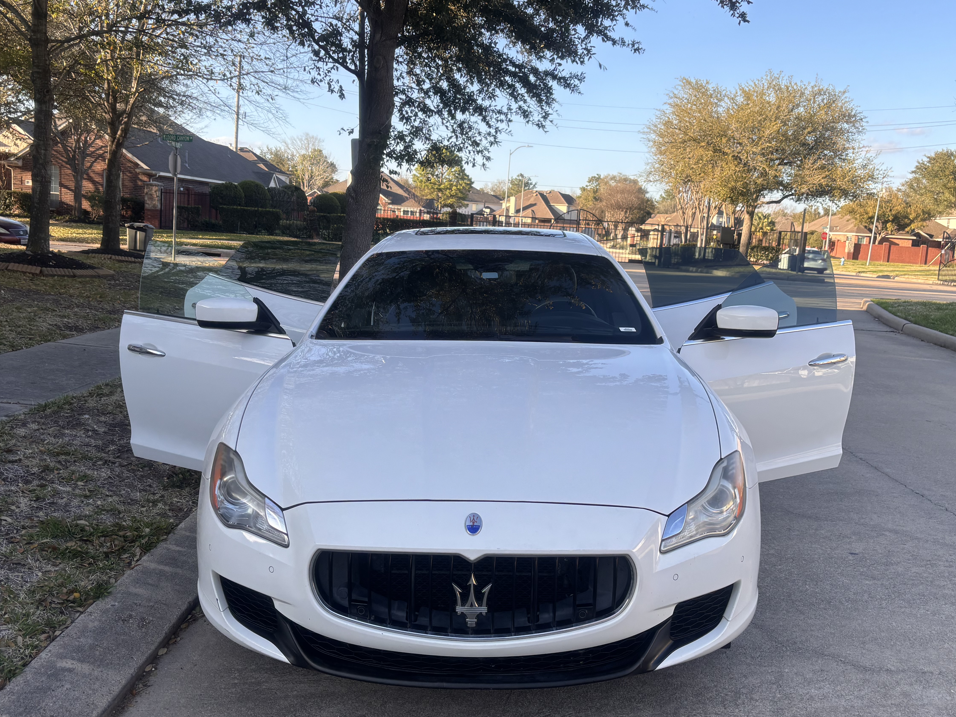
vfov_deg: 42.9
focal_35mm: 33
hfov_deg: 55.3
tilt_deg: -6.1
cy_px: 366
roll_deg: -5.6
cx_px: 492
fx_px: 911
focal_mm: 5.96
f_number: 1.6
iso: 50
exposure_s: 1/903
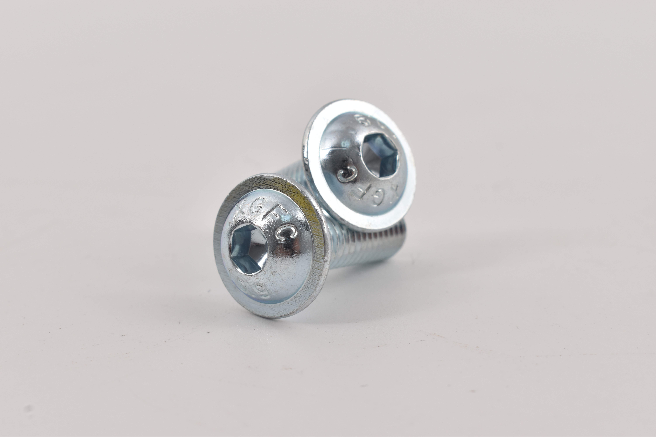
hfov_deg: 29.2
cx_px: 328
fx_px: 1257
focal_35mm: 69
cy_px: 218
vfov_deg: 19.7
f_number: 13
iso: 220
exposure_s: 1/60
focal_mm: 46
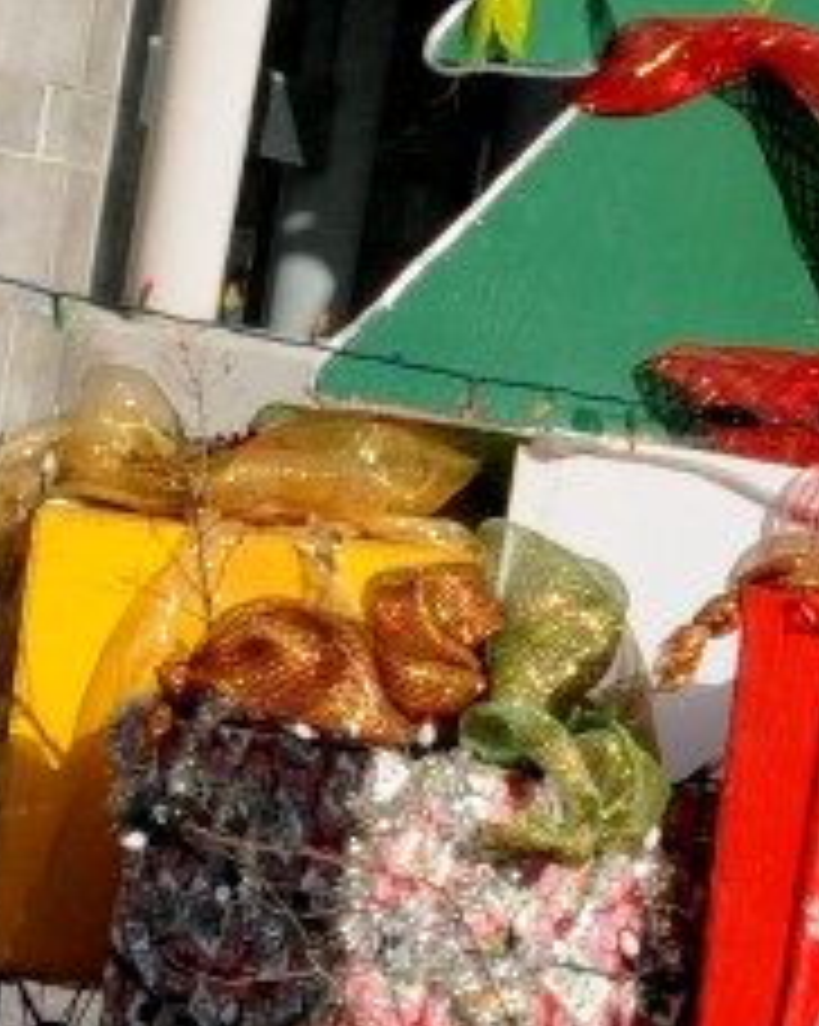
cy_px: -896
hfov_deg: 3.2
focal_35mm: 482
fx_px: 14624
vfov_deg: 4.0
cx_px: 850
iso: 200
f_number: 10
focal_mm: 48
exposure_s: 1/400
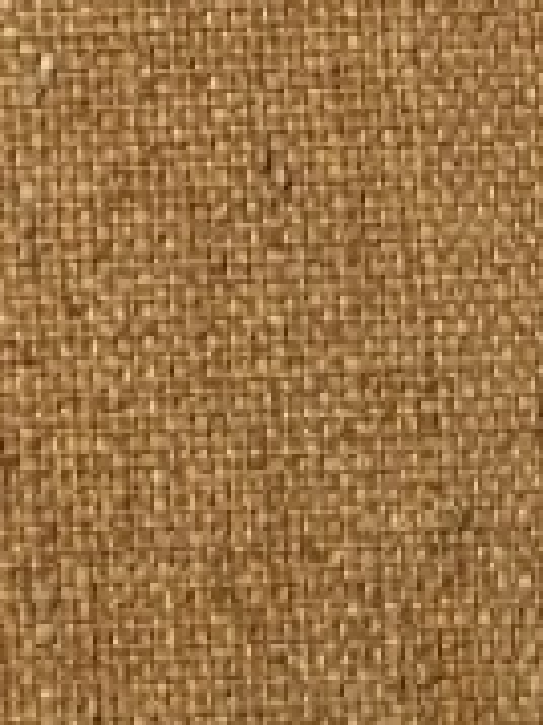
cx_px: 324
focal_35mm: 186
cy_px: -348
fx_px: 3895
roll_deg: +2.1
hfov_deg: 8.0
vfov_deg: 10.3
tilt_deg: -5.7
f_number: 1.5
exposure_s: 1/2632
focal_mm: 5.7
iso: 50
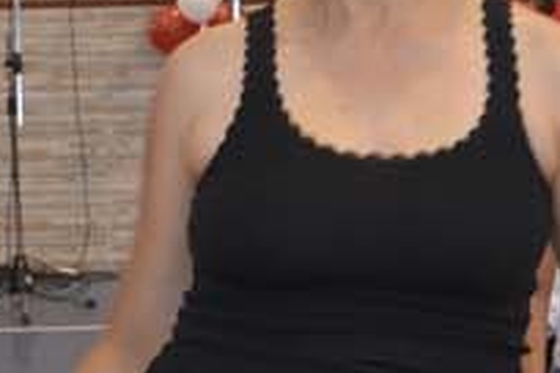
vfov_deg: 6.7
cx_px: 159
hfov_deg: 10.0
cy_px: 148
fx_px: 3204
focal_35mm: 206
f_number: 4
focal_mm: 26
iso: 320
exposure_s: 1/60
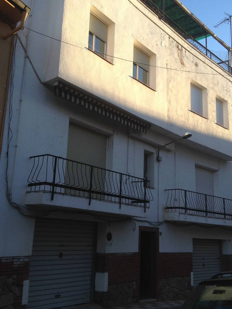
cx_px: 126
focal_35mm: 43
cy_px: 140
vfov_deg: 43.8
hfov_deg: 33.6
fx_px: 384
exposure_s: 1/472
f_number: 2.4
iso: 50
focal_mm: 4.28
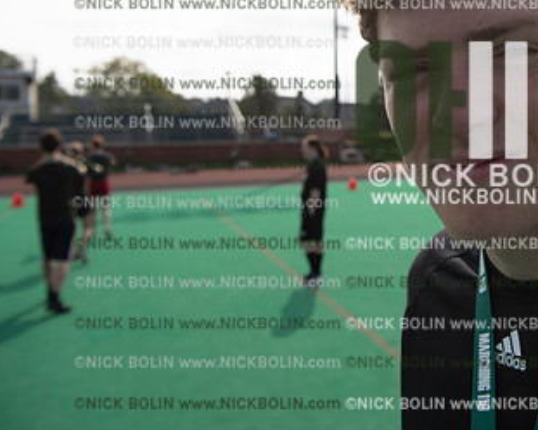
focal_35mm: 42
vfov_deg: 35.1
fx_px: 669
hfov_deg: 40.7
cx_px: 477
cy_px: 123
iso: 125
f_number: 5.6
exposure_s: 1/640
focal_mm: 24
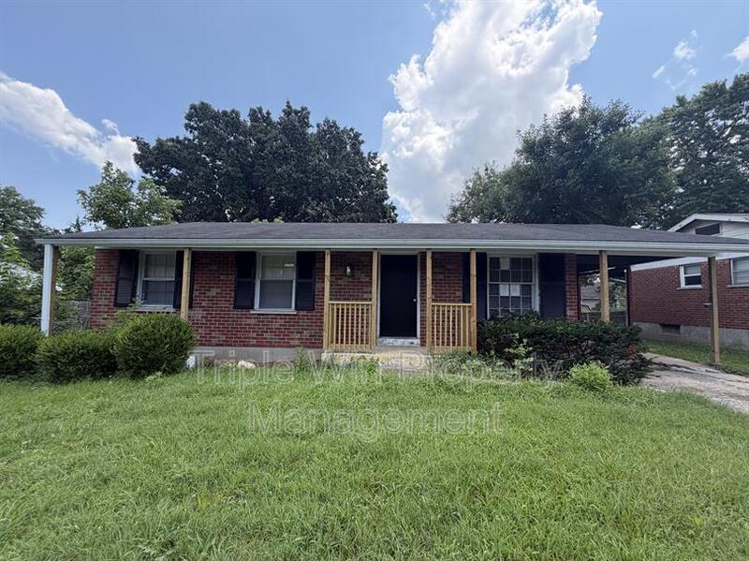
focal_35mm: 14
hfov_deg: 102.1
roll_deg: -0.8
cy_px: 280
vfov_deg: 85.6
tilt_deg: +3.6
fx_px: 303
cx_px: 374
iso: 40
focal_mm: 2.22
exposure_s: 1/679
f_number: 2.2
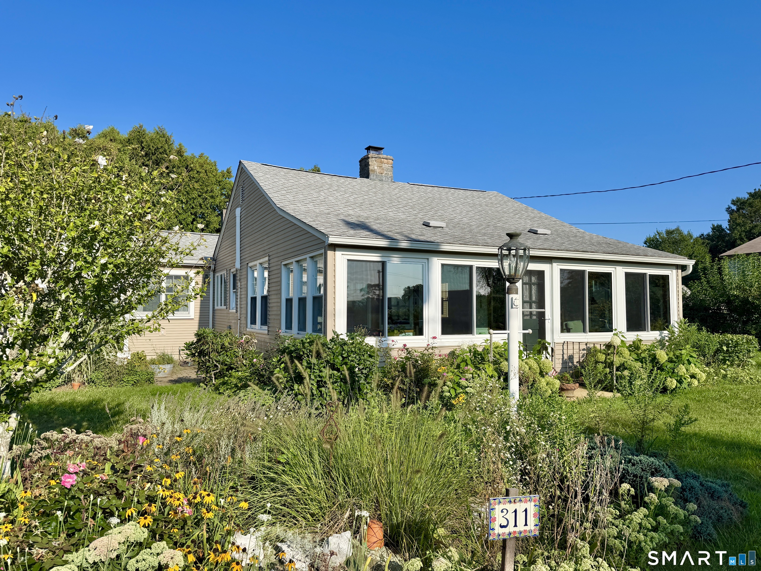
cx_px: 380
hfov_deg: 71.6
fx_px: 528
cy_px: 286
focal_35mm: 24
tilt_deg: +1.8
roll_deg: -0.4
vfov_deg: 56.8
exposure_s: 1/4975
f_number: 1.78
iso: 80
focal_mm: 6.76
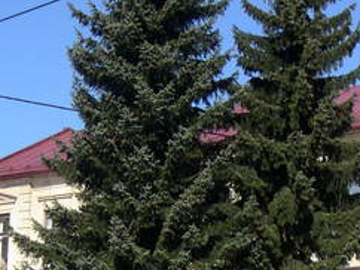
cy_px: 263
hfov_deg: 16.5
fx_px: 1239
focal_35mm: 119
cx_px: 161
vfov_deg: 12.3
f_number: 6.9
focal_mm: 7.5
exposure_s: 1/150
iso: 50
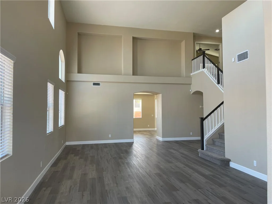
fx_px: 204
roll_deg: +0.5
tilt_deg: +2.8
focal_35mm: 26
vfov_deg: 53.1
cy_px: 102
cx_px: 136
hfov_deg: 67.3
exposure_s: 1/120
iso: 64
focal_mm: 4.2
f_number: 1.6
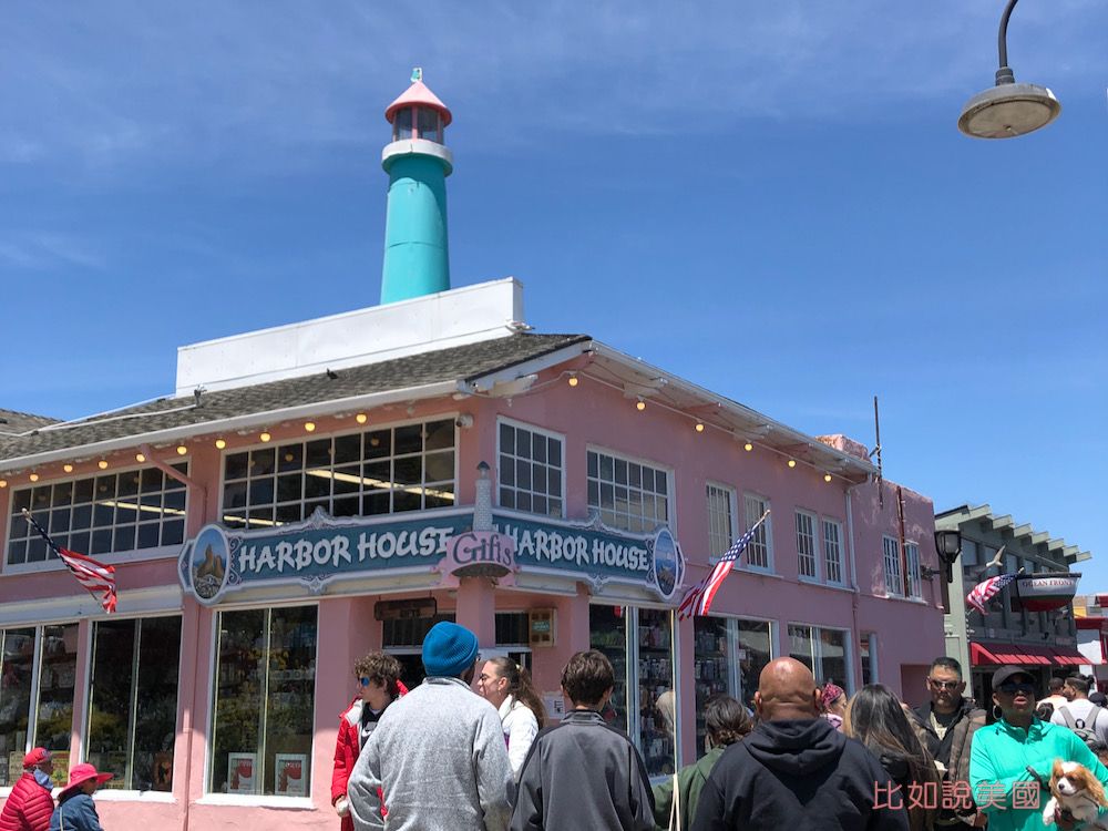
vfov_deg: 49.7
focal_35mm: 28
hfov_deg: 63.4
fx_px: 896
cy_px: 416
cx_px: 554
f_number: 1.8
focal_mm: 3.99
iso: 20
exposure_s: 1/1799
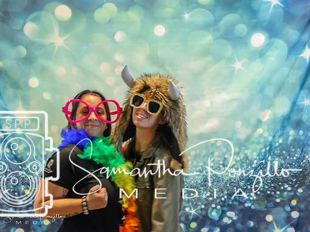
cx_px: 150
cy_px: 120
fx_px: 546
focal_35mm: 61
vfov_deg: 24.0
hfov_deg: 31.7
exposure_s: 1/30
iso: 1250
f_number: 4.2
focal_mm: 35
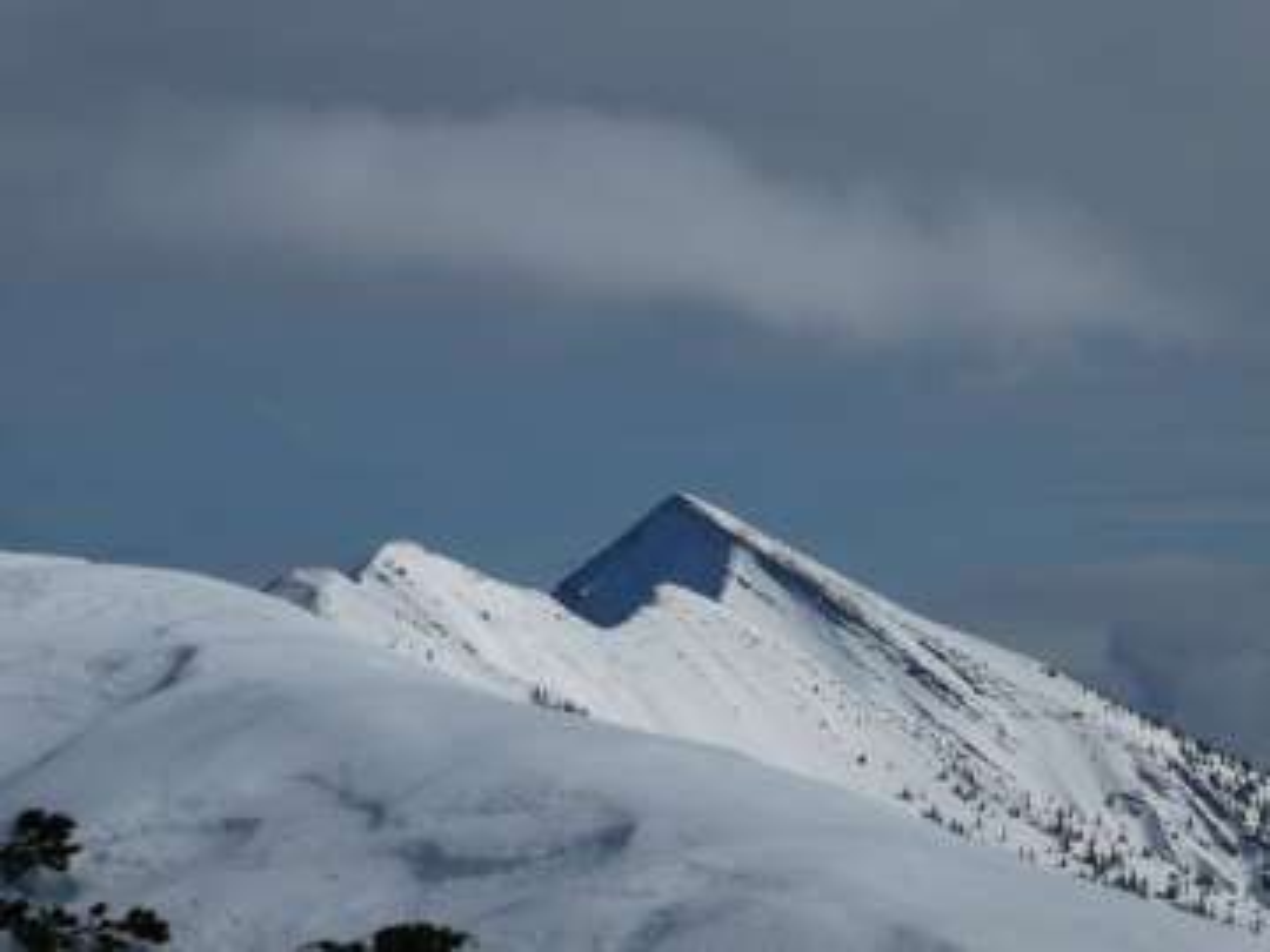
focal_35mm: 265
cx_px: 635
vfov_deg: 5.6
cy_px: 476
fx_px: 9722
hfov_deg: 7.5
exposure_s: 1/800
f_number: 8
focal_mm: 47.5
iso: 80
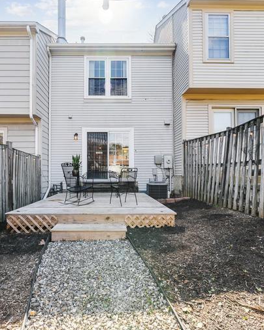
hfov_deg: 64.9
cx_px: 115
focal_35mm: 21
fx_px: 206
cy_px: 165
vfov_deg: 77.3
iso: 200
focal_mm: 14.8
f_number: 9
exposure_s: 1/160
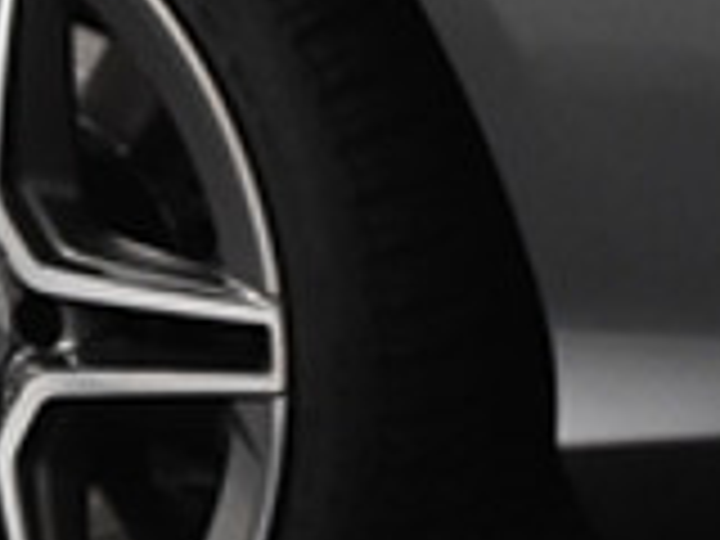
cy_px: -385
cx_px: 50
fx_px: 6822
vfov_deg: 4.5
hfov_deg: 6.0
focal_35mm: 328
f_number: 5
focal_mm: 26
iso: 1600
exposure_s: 1/100
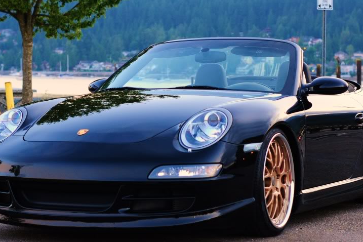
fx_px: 1079
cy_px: 82
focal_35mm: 107
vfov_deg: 12.8
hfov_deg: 19.1
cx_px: 179
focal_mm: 50
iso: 500
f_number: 3.5
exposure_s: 1/50
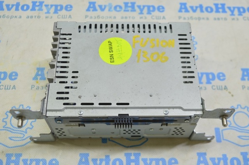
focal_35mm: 45
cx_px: 124
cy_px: 82
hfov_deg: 43.7
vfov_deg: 29.8
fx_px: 311
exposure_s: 1/25
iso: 400
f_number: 5.6
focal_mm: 30
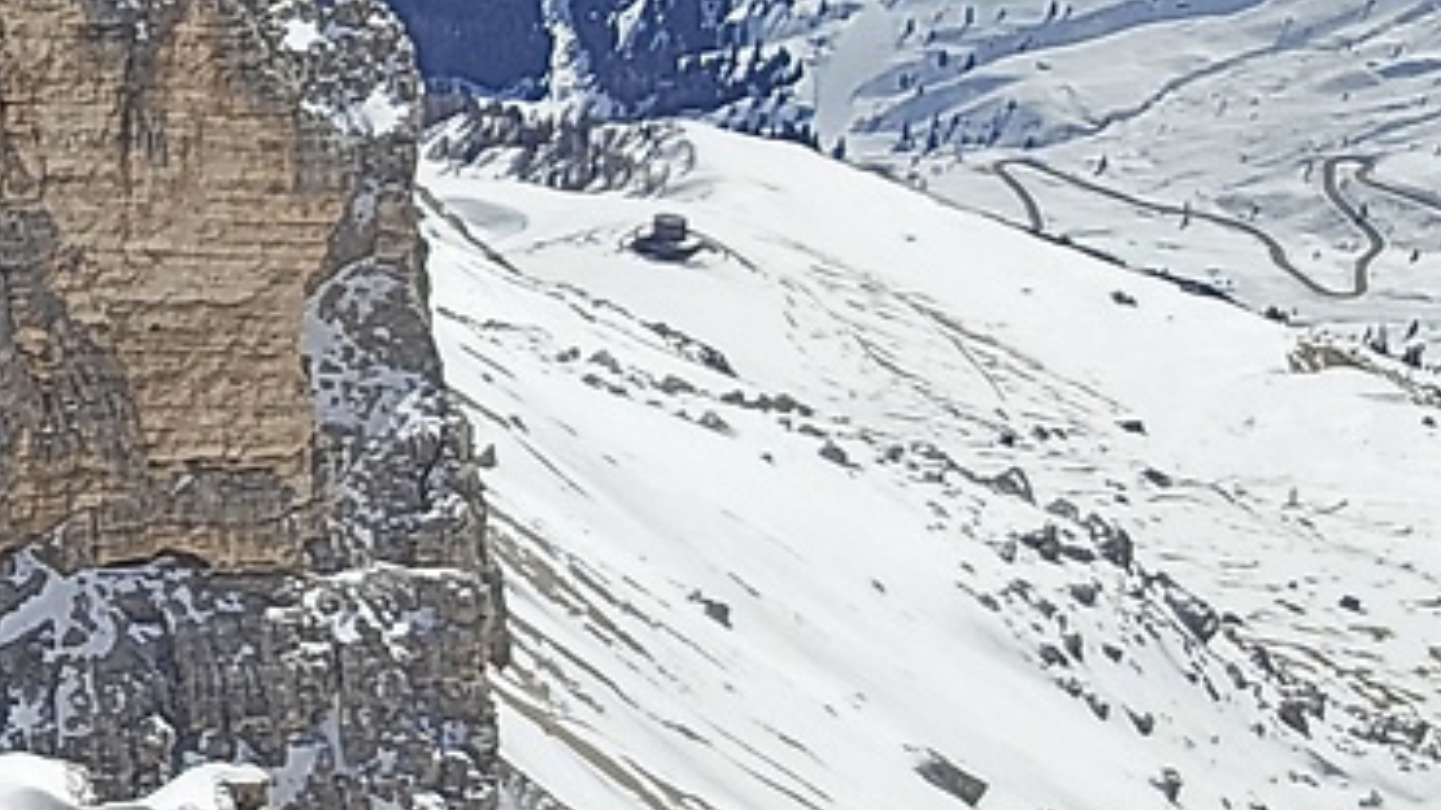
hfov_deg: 18.3
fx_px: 4050
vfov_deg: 11.4
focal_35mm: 106
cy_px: 93
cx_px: -592
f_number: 2.2
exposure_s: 1/1347
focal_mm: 3.3
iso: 25
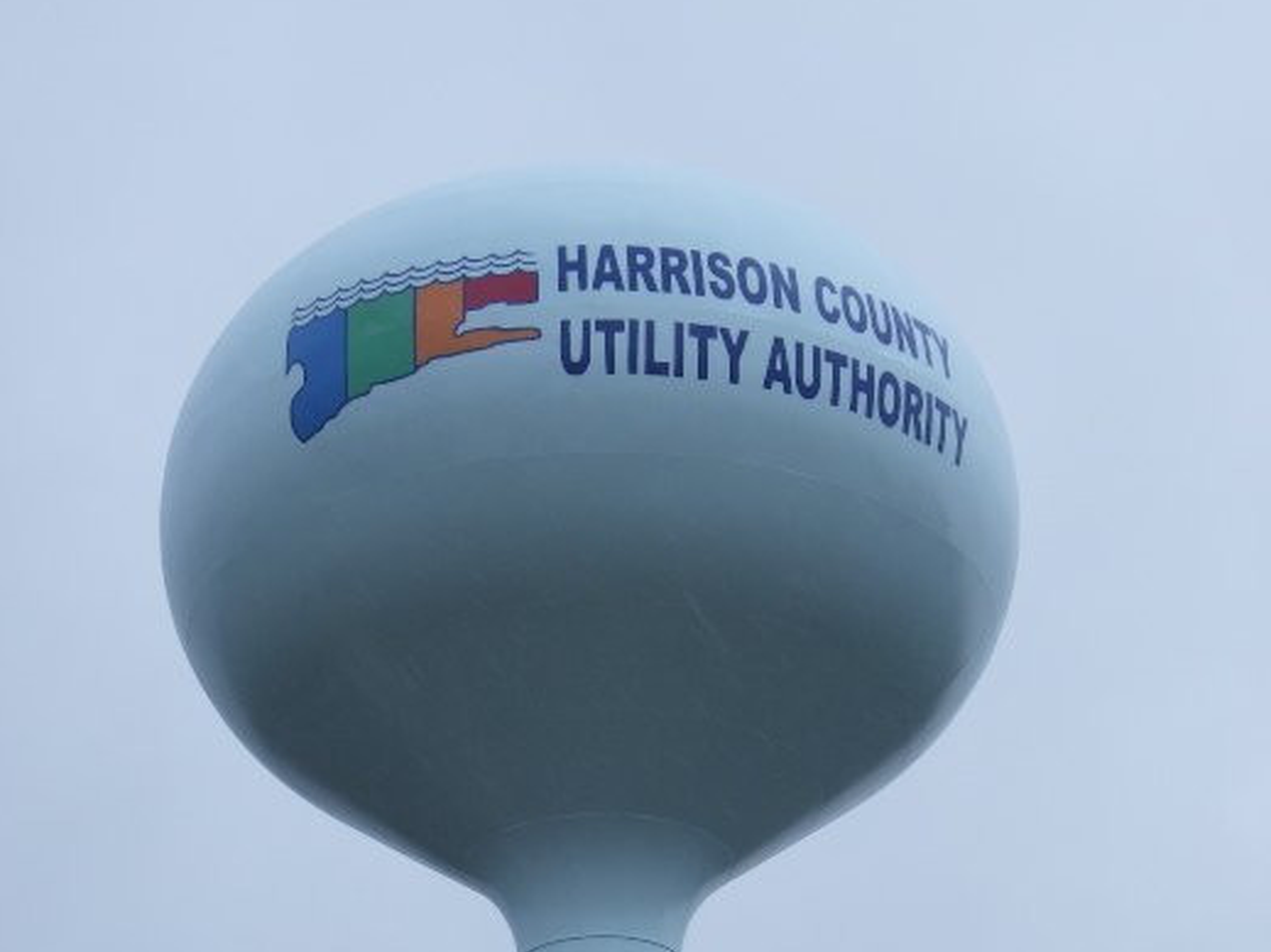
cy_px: 492
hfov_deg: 20.7
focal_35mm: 95
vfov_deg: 15.6
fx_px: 3487
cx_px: 644
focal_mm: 13.7
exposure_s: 1/250
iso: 125
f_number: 5.8
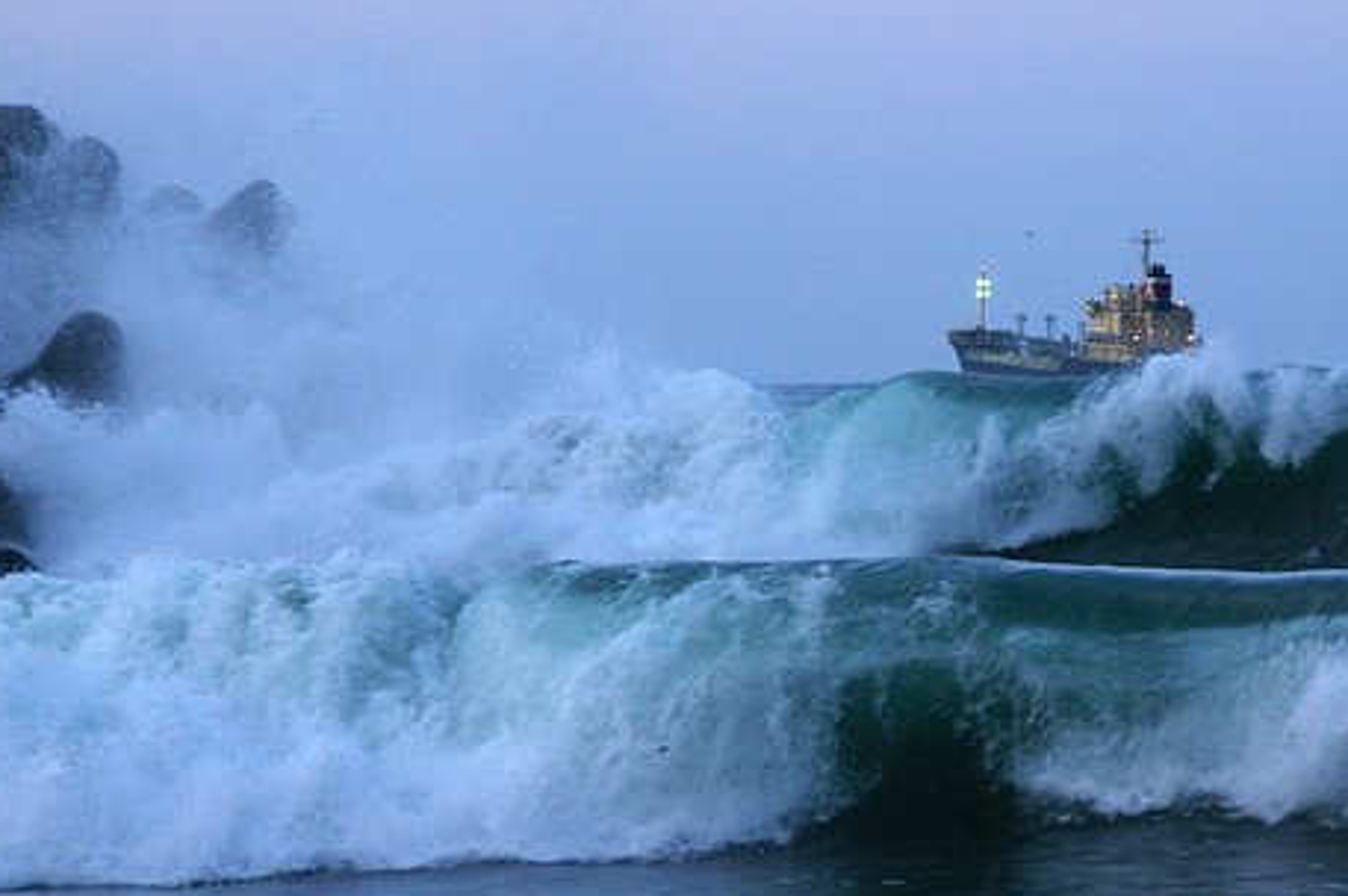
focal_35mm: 168
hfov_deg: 12.2
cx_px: 740
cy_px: 492
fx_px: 6286
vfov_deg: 8.2
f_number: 8
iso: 800
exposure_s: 1/125
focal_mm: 100
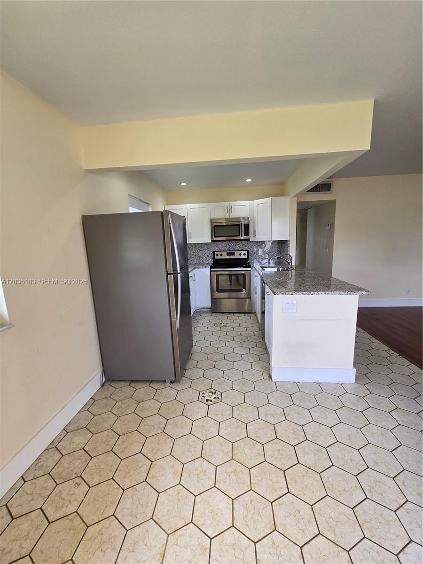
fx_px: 212
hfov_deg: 89.9
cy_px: 282
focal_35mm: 13
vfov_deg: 106.2
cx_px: 212
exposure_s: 1/120
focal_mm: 2.2
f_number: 2.2
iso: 64
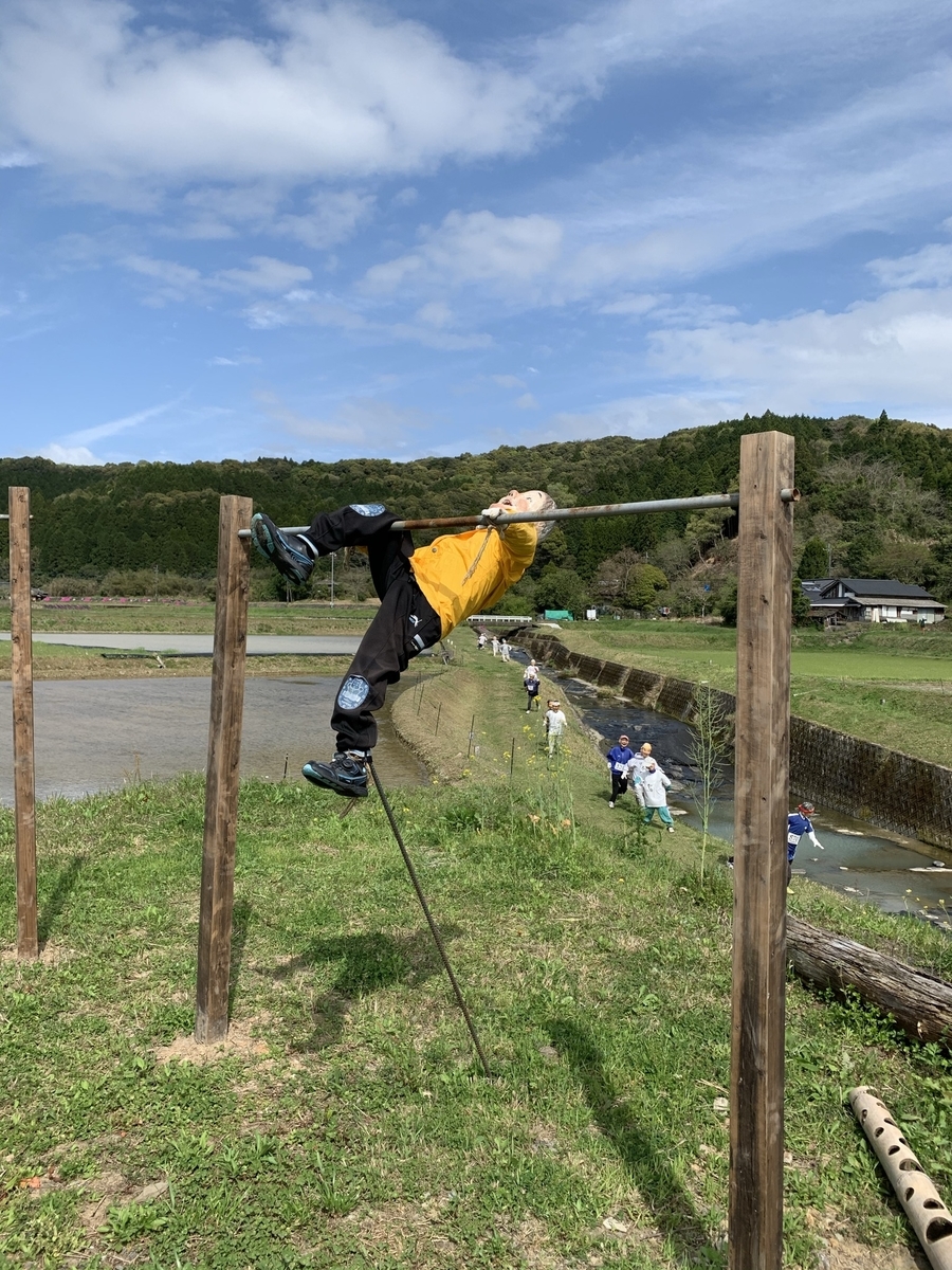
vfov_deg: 67.3
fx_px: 953
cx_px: 476
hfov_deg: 53.1
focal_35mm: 26
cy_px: 635
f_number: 1.8
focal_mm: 4.25
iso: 25
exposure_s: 1/2833
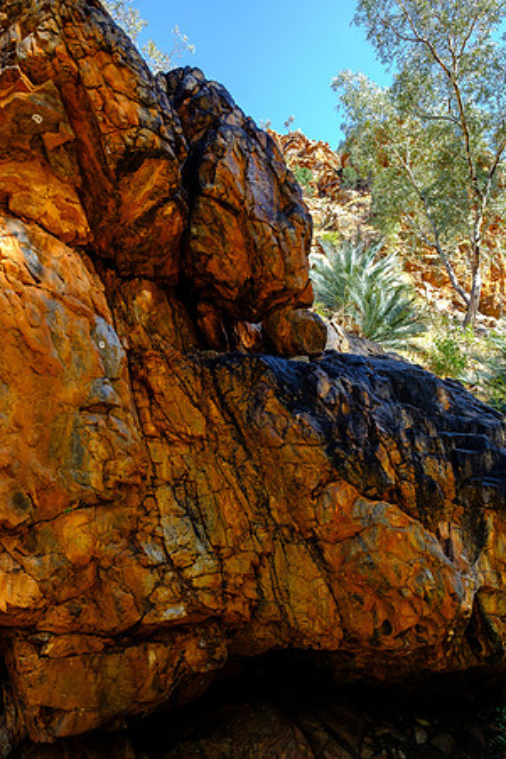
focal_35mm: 23
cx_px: 253
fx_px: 485
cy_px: 380
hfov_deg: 55.1
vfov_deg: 76.1
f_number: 5.6
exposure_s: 1/200
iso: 400
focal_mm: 15.1
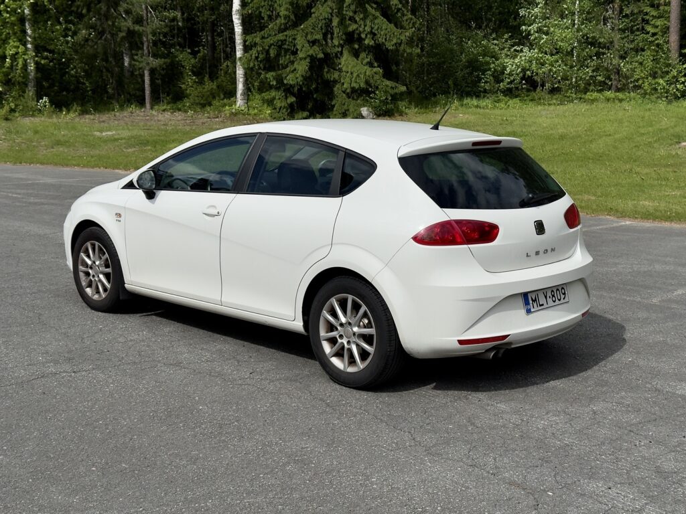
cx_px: 343
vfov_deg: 30.3
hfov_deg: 39.7
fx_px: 951
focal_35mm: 48
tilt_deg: -9.9
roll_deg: +1.0
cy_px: 257
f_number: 1.78
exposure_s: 1/10526
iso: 80
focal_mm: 6.76
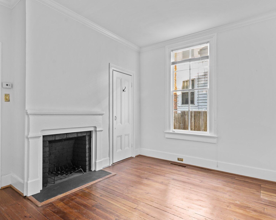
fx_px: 163
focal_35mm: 20
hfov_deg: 79.6
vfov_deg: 68.1
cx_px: 113
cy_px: 111
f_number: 6.3
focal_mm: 15
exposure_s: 1/2.5
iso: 400
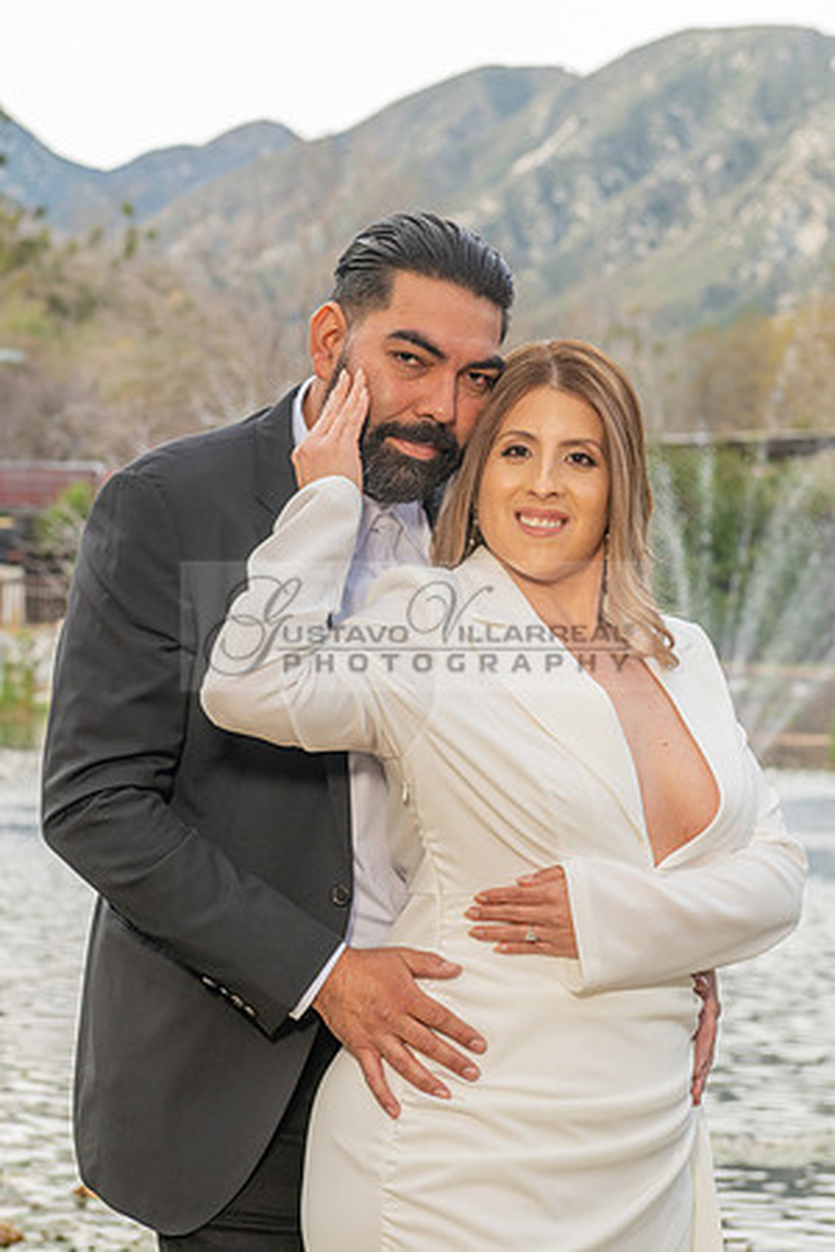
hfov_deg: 13.8
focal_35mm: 99
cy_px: 626
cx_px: 253
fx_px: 3444
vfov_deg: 20.6
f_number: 5.6
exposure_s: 1/125
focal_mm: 66
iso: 200
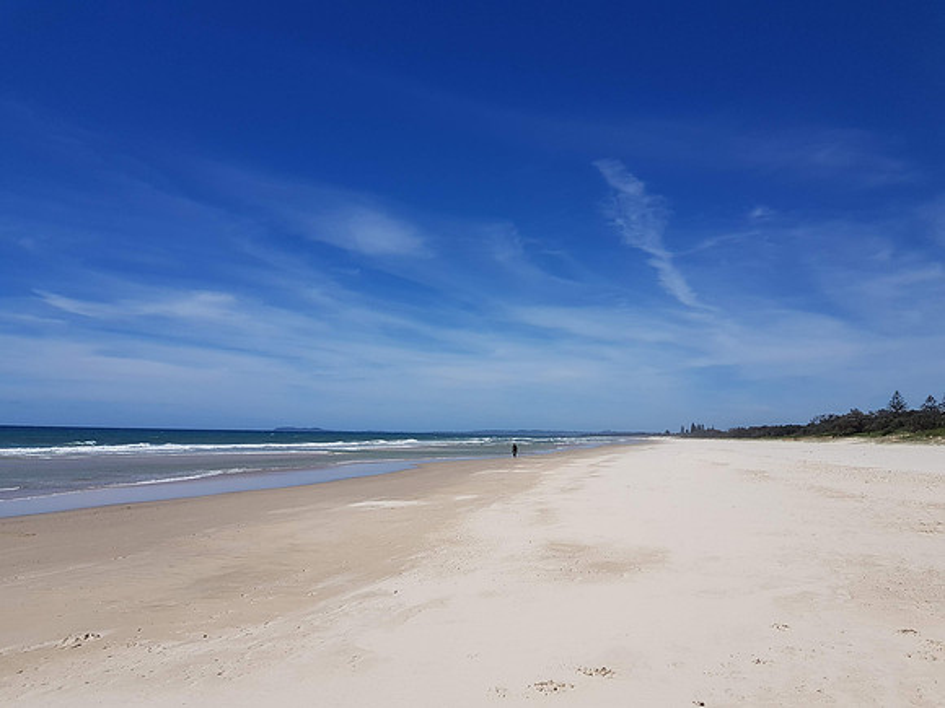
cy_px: 354
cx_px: 472
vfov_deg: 53.1
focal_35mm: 26
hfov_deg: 67.3
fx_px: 710
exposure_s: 1/5312
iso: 40
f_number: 1.7
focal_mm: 4.2
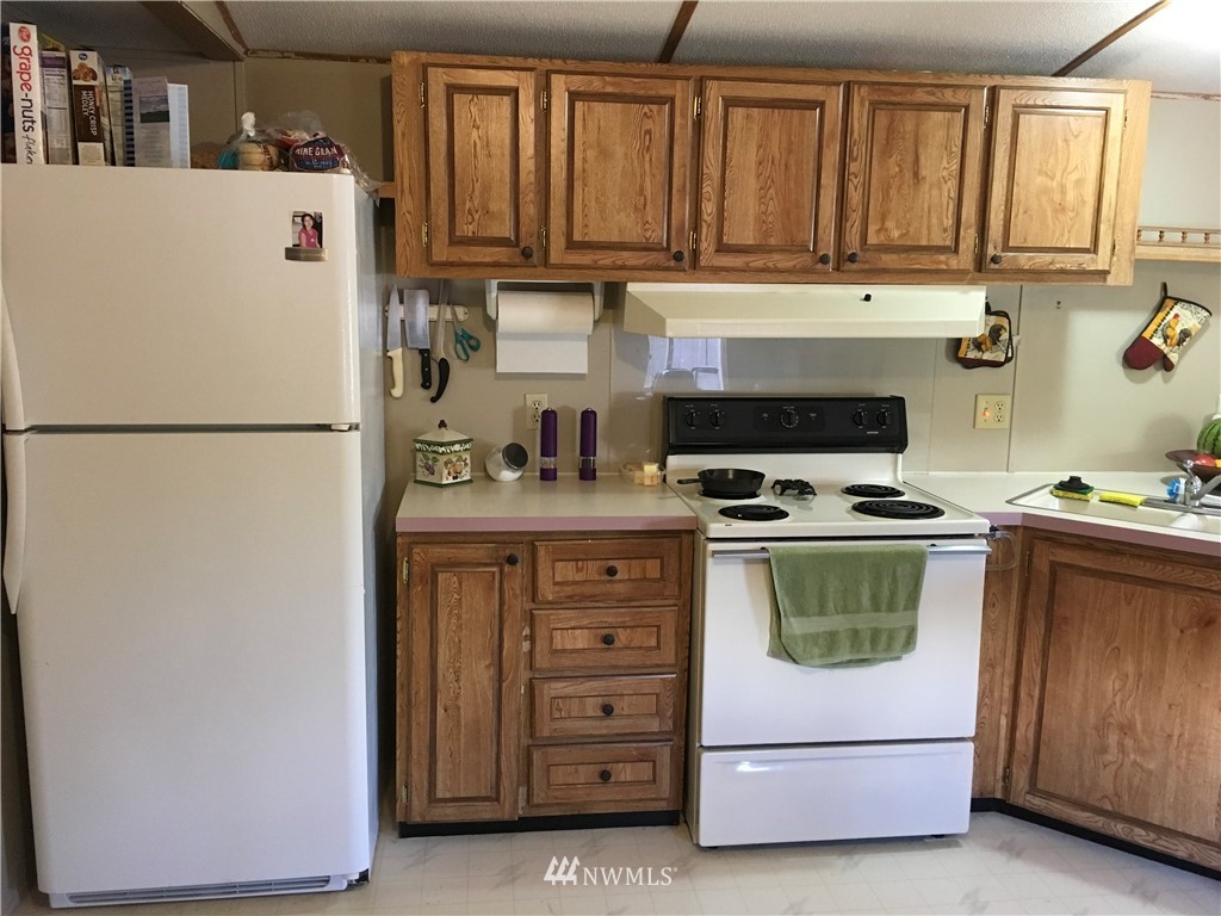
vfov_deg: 48.2
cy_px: 458
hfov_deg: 61.7
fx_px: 1023
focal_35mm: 29
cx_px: 610
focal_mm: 4.15
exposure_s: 1/30
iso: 160
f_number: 2.2
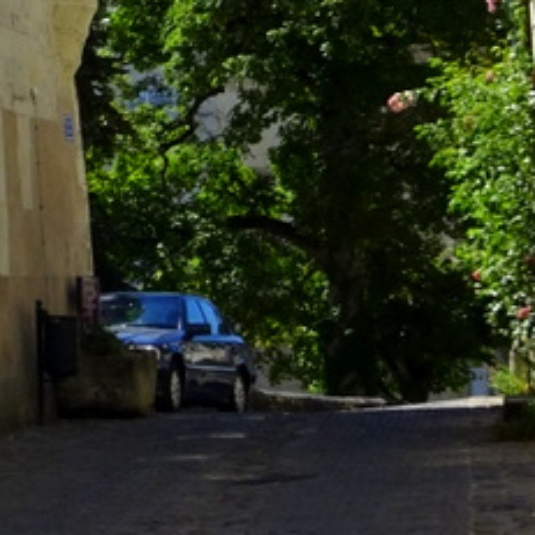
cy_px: -322
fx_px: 4529
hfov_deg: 6.7
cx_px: -262
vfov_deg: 6.6
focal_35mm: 259
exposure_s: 1/400
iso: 80
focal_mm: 11.32
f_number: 4.5
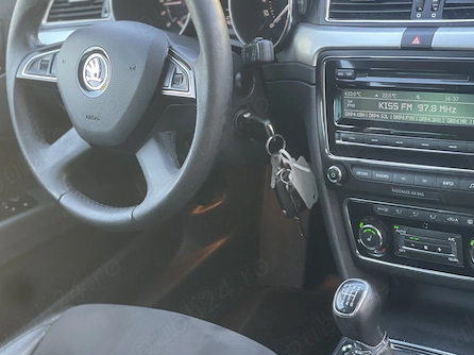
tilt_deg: -25.7
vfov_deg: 21.0
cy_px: 157
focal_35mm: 70
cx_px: 276
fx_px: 958
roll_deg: +16.7
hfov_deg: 27.7
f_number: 2
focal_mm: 6
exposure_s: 1/80
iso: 250
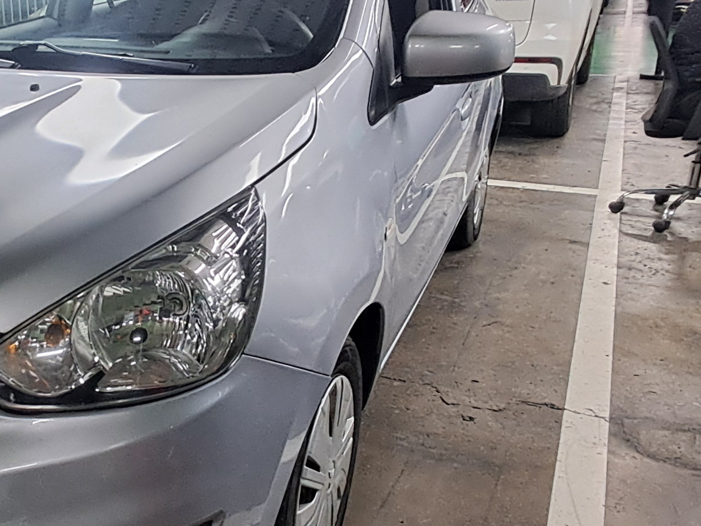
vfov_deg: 33.6
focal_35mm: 43
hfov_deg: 42.0
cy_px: 288
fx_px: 871
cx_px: 143
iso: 250
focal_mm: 1.64
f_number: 2.2
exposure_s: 1/50
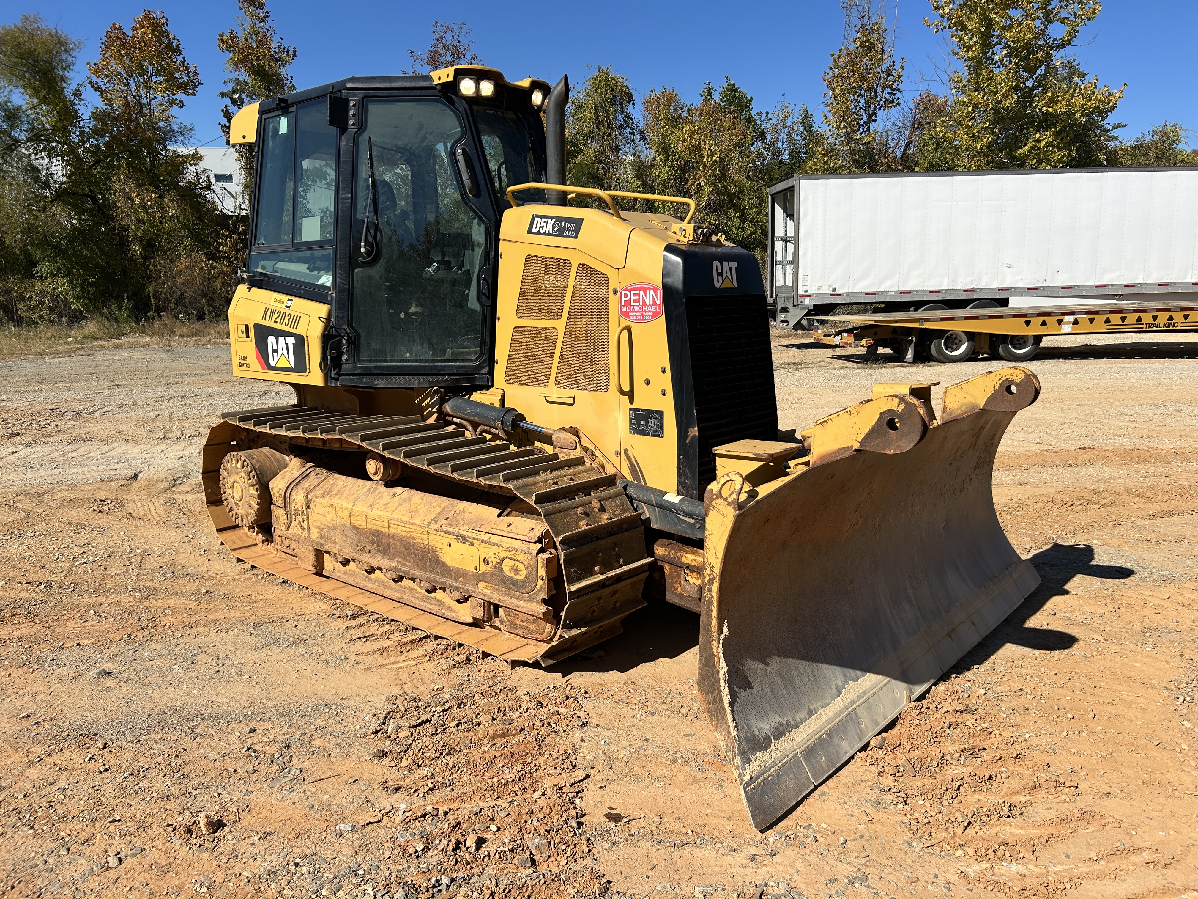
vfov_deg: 53.1
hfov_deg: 67.3
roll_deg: -0.2
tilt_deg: -12.4
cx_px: 599
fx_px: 900
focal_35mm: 26
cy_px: 450
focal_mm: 5.7
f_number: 1.5
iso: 50
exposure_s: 1/4831
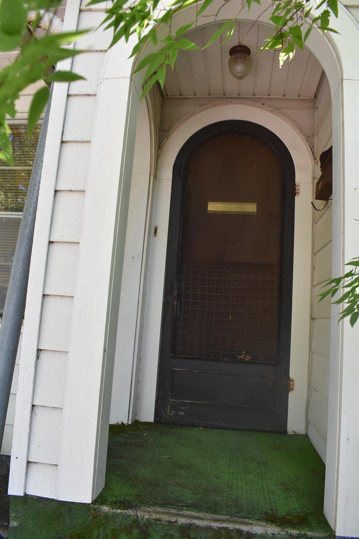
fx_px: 404
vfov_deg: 67.4
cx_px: 180
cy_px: 270
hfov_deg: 47.9
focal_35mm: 27
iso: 800
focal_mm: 18
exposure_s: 1/200
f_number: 7.1
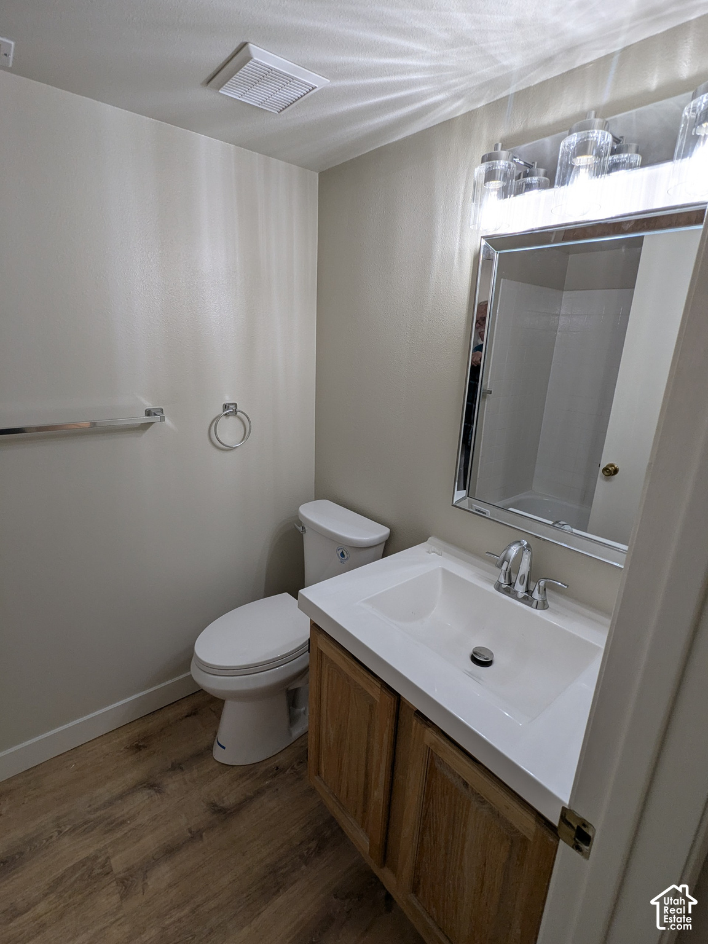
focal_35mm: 16
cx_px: 354
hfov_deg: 78.1
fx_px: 436
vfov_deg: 94.5
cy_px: 472
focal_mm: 2.35
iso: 43
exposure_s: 1/60
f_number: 2.2
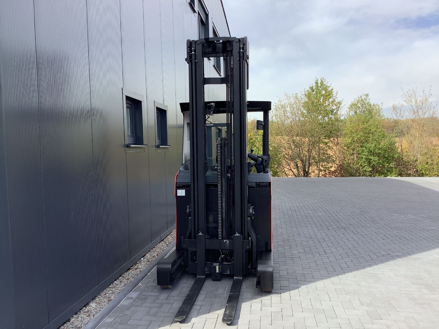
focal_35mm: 31
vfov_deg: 45.4
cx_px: 220
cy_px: 164
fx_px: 393
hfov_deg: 58.4
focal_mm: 3.3
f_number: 2.4
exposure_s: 1/455
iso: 25
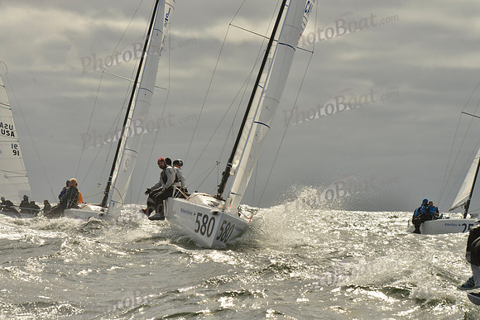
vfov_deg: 12.2
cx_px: 240
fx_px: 1494
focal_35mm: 112
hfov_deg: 18.3
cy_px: 160
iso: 400
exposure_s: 1/1250
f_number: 16
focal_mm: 112
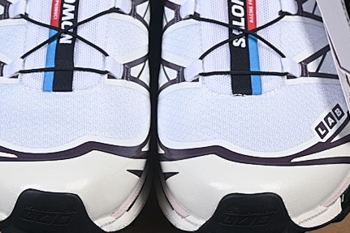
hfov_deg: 10.9
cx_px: 157
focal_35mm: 188
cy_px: 62
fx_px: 1827
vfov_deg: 7.3
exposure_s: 1/80
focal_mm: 50
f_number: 8
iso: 160
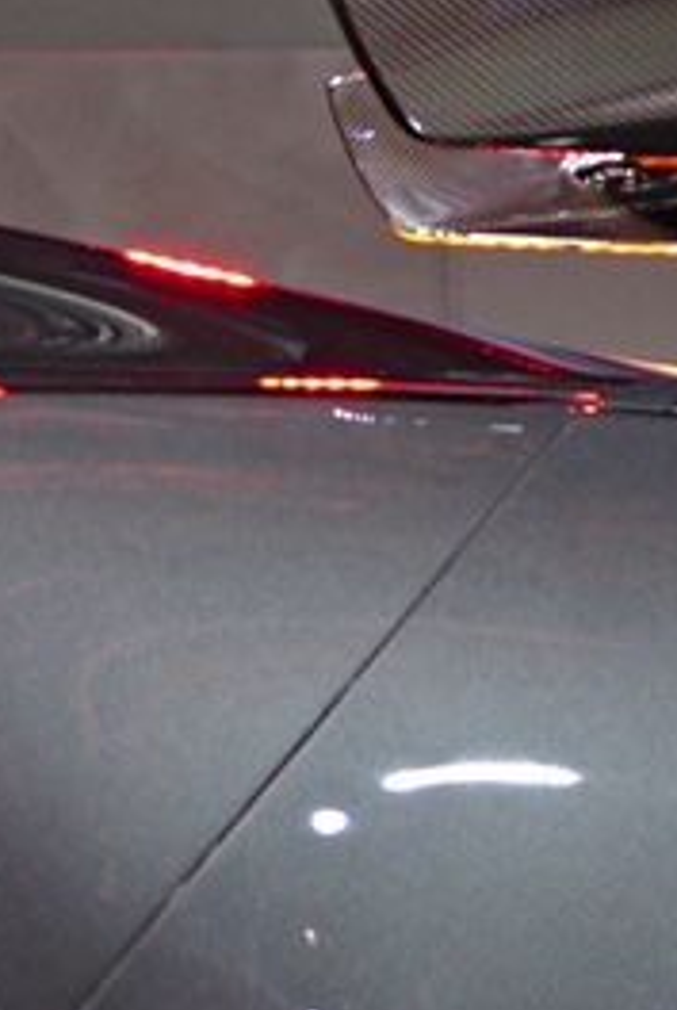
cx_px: 734
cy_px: 826
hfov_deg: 4.1
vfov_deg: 6.1
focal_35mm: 337
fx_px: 9468
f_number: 3.9
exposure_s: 1/15
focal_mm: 50.69
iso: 1600
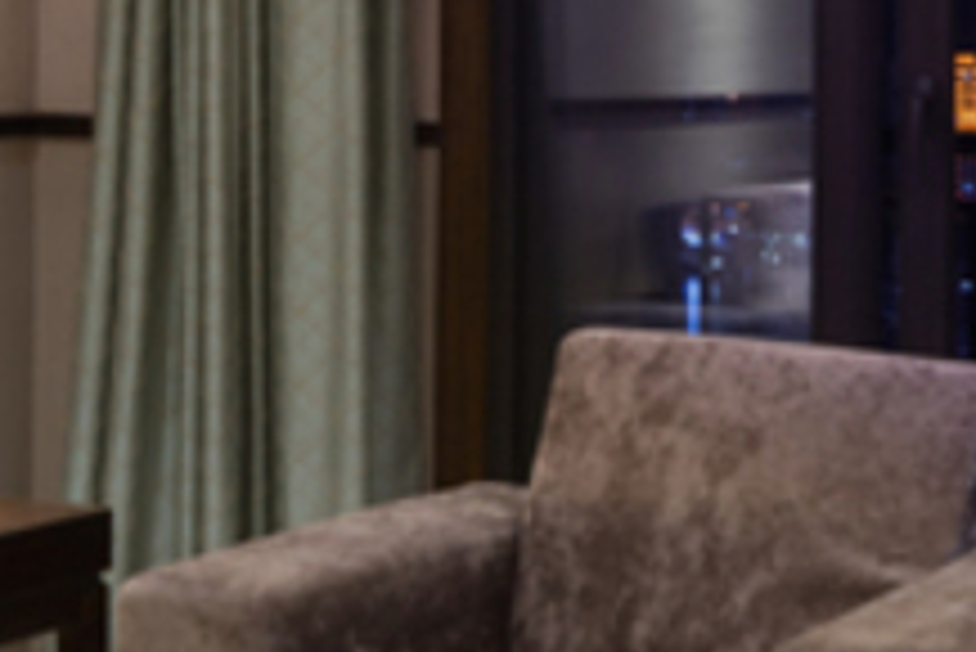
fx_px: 3201
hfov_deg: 17.3
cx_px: 470
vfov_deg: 11.6
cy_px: 72
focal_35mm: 118
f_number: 9
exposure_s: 5
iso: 64
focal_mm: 19
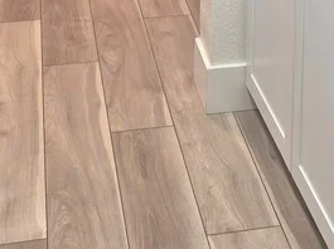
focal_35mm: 89
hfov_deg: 21.9
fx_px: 858
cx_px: 229
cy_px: -224
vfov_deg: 14.3
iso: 125
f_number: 1.8
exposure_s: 1/120
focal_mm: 5.4
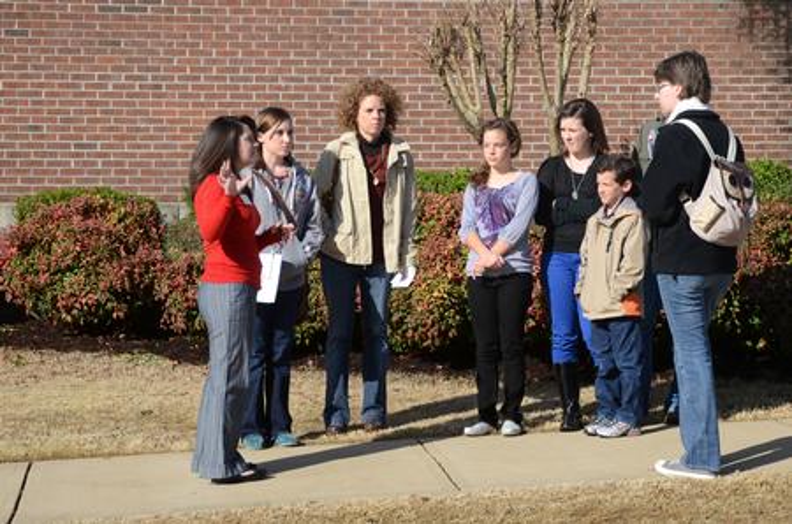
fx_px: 1581
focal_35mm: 72
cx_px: 396
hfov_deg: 28.1
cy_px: 262
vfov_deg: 18.8
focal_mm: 48
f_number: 6.3
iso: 125
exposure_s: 1/500
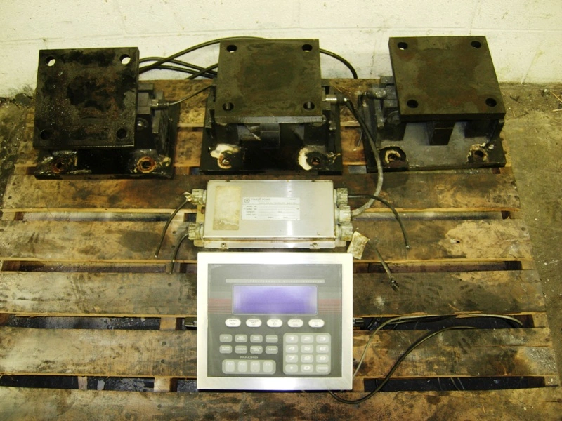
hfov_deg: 51.4
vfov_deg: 39.7
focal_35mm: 36
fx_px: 584
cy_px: 210
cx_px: 281
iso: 81
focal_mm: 7.5
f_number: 2.7
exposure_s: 1/5.6
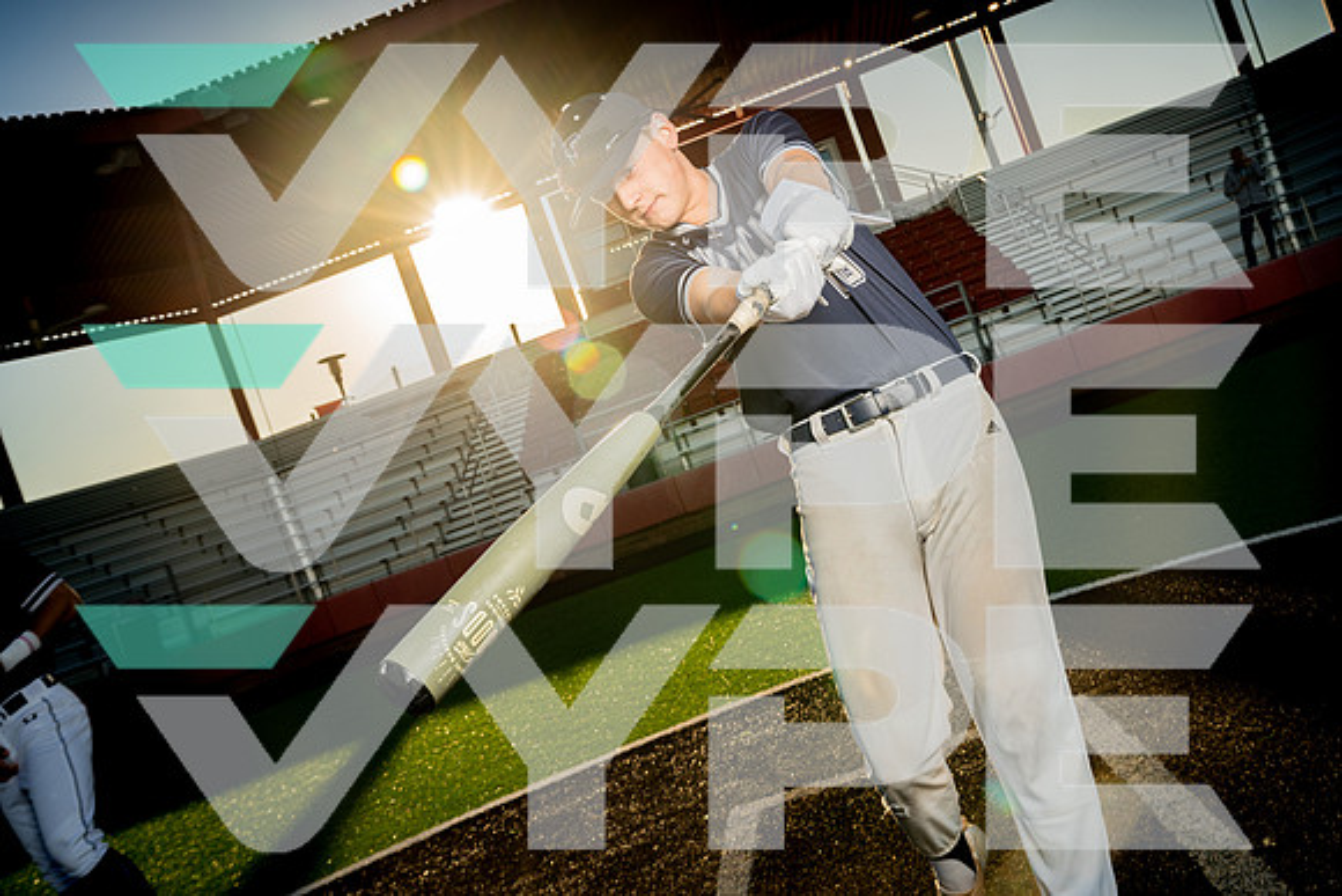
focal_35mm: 35
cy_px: 448
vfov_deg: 37.9
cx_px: 671
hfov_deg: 54.4
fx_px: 1305
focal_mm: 35
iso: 125
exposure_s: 1/250
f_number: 8
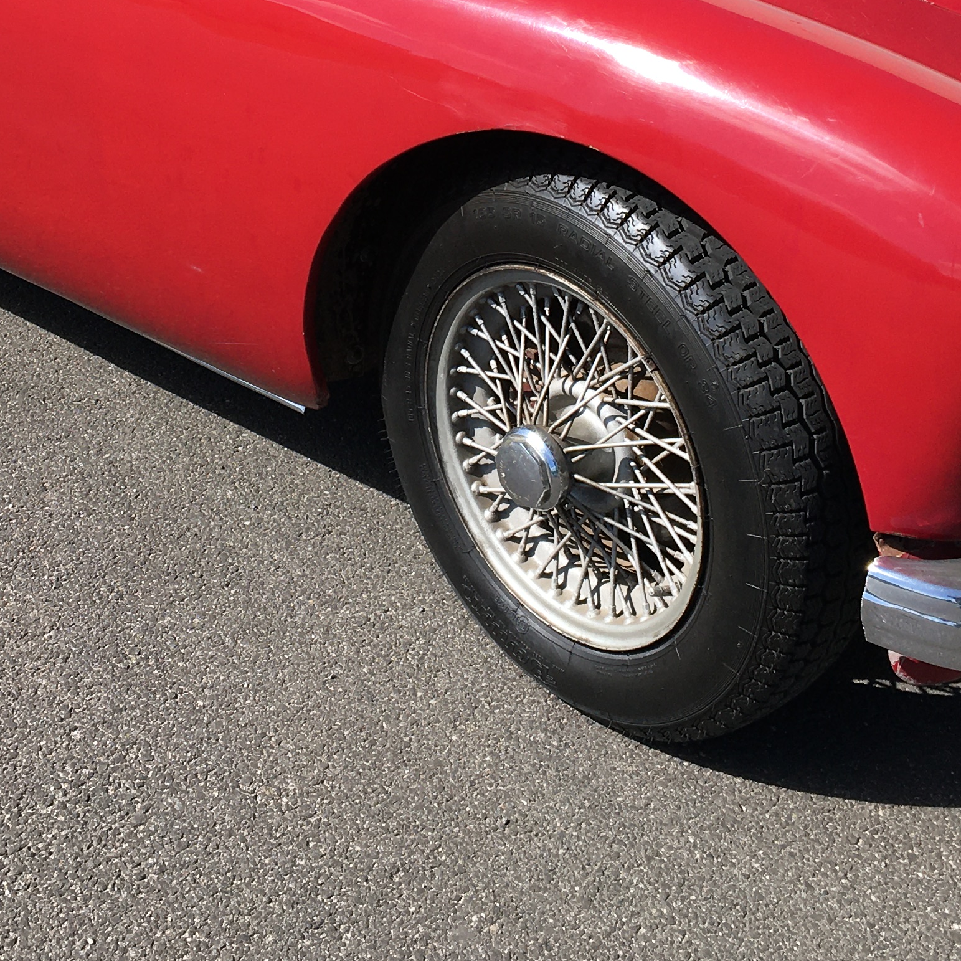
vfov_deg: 25.2
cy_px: 156
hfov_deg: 25.7
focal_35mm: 67
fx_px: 2104
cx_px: 408
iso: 25
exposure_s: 1/1261
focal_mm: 4.15
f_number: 2.2
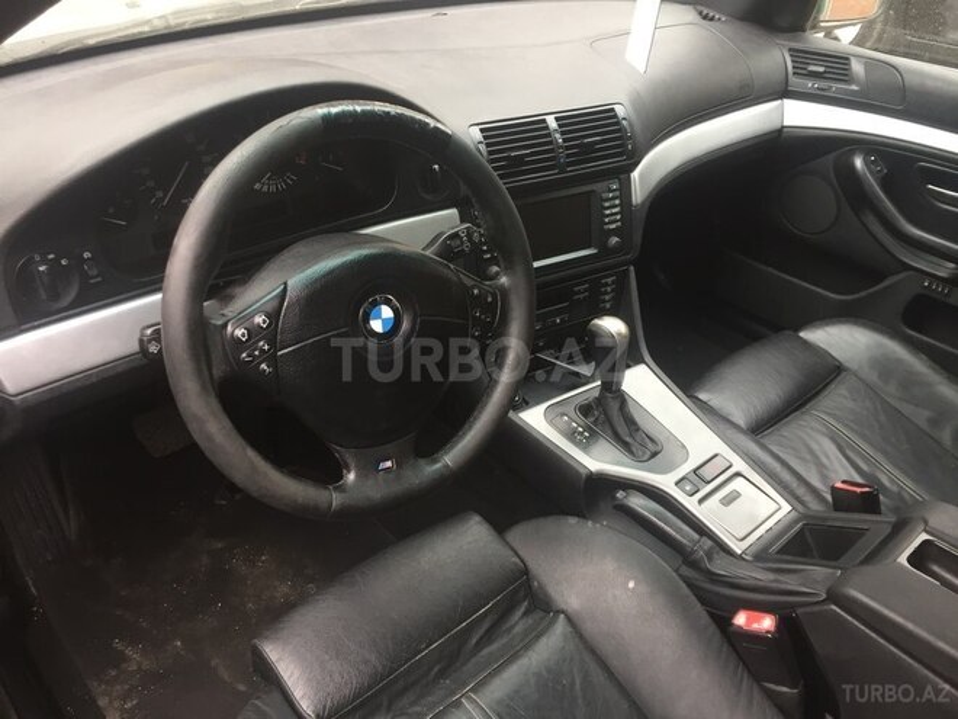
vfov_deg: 48.2
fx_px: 803
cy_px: 360
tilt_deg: -34.0
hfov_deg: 61.7
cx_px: 479
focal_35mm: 29
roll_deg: -5.5
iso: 40
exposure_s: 1/33
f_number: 2.2
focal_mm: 4.15
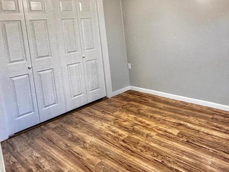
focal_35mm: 29
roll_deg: +4.2
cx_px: 185
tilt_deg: -5.4
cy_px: 38
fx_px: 192
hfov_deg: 56.8
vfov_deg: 46.1
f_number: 2.2
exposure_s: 1/99
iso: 160
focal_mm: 2.22
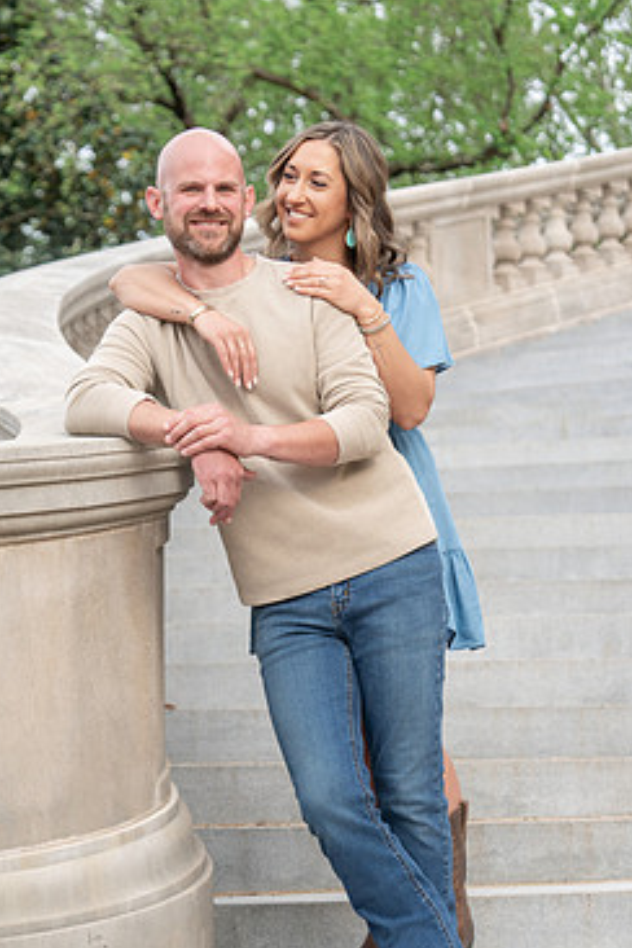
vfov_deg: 23.6
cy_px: 557
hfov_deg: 15.9
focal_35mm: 86
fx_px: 2264
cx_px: 285
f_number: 4
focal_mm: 70
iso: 250
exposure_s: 1/200
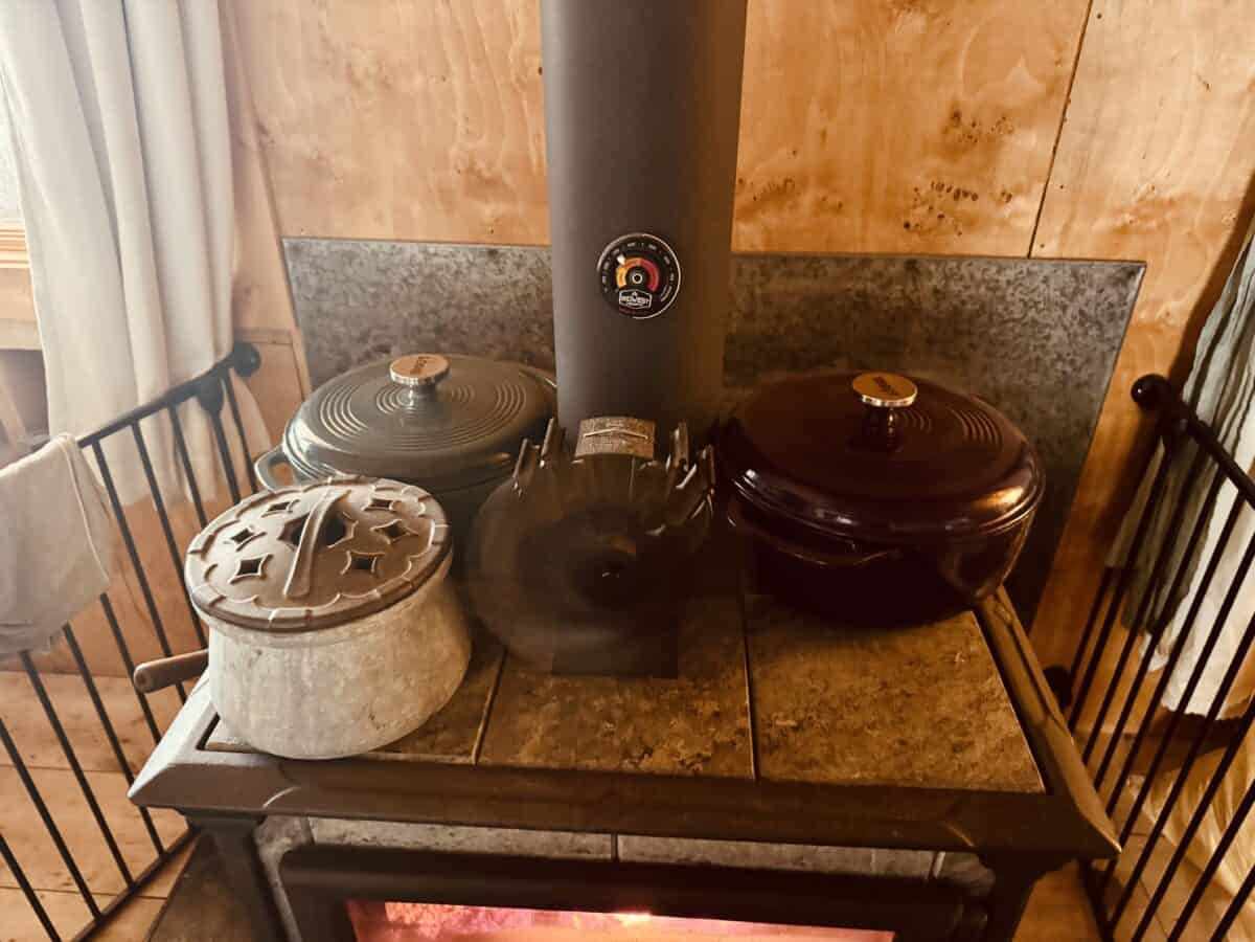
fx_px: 870
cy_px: 471
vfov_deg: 56.8
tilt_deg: -32.5
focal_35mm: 24
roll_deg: -0.6
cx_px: 628
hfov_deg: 71.6
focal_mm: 6.76
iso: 1000
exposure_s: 1/30
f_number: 1.78
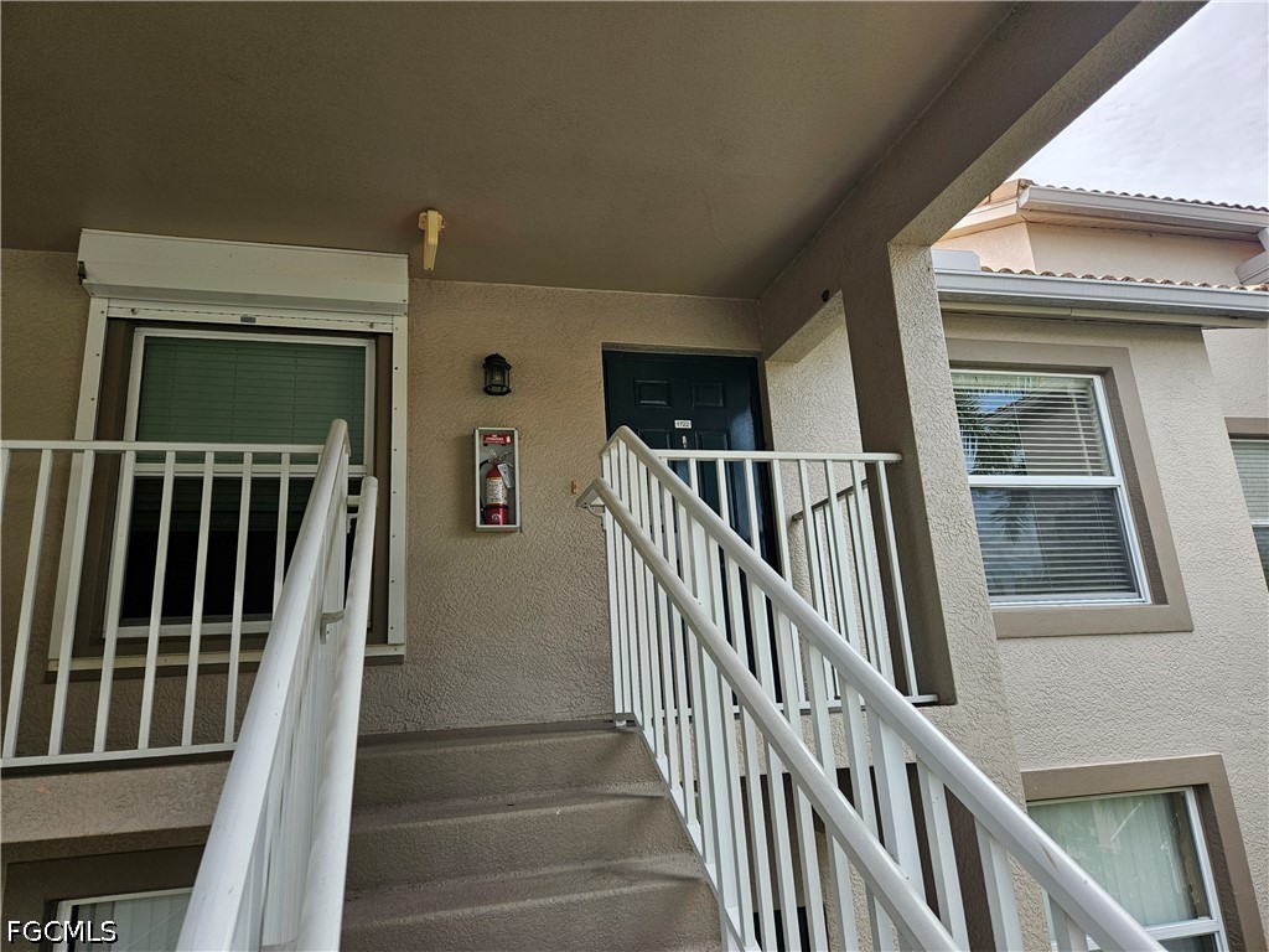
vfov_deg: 58.9
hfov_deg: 73.9
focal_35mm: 23
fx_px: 843
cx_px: 634
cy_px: 476
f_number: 1.8
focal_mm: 5.4
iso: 64
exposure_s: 1/719
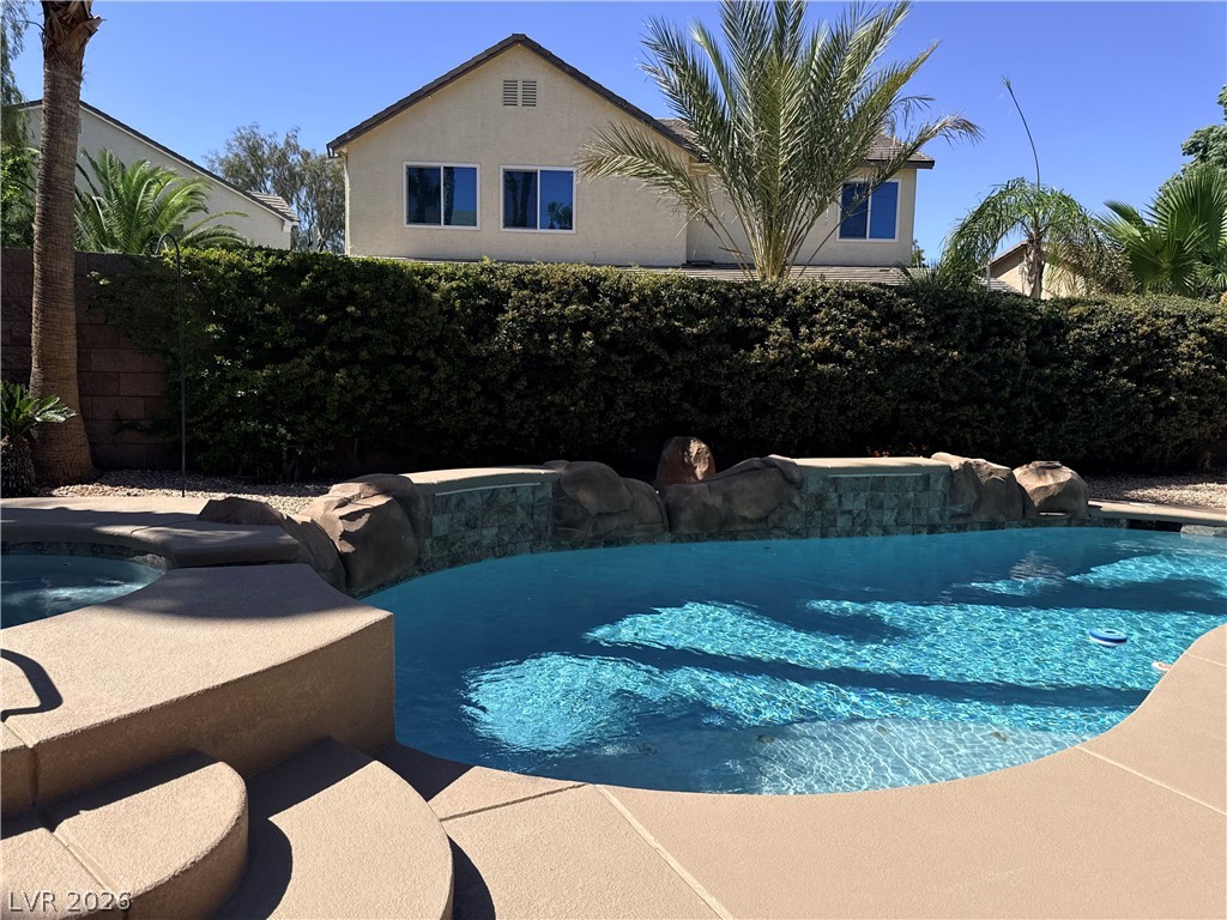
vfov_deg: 56.8
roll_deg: -1.4
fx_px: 851
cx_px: 614
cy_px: 460
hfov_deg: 71.6
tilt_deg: -5.8
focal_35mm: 24
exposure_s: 1/6711
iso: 80
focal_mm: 6.76
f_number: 1.78
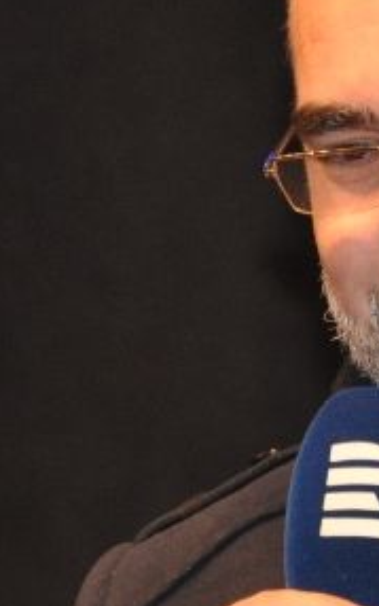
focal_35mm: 1093
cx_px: 642
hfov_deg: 1.2
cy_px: 426
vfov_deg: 1.9
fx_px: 18045
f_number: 5.6
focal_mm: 200
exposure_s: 1/60
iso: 800
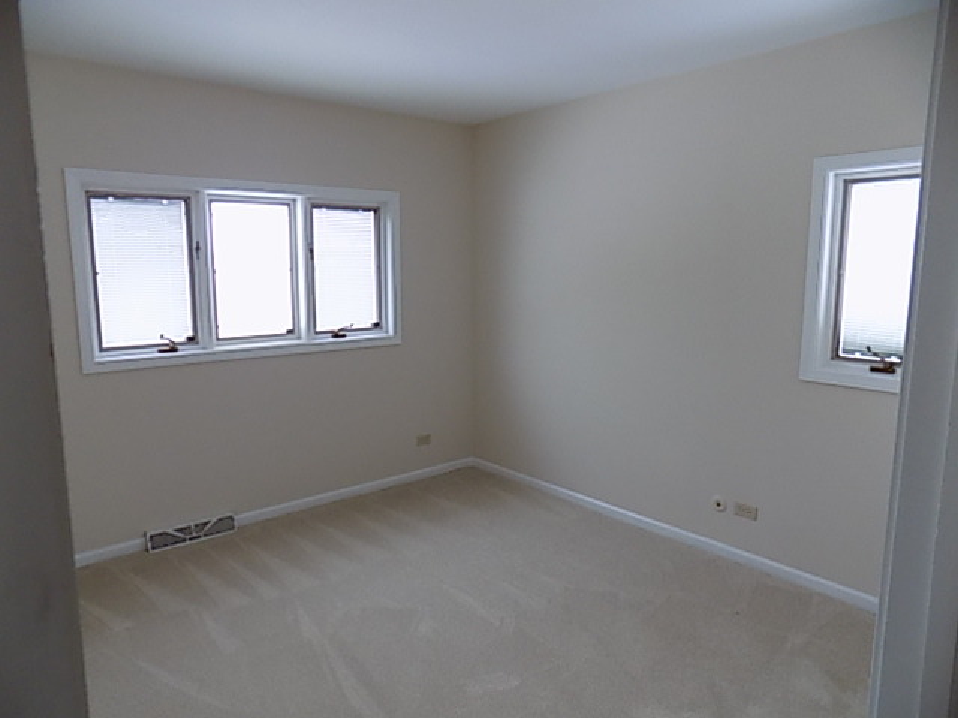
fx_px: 637
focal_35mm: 23
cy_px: 359
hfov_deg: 73.9
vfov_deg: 58.9
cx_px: 479
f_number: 3.1
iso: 220
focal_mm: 4
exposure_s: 1/30
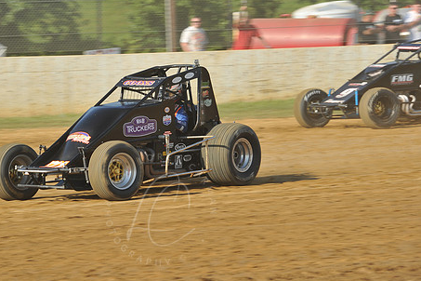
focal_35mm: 243
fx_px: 2842
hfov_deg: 8.5
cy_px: 124
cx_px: 160
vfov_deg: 5.7
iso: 320
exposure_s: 1/320
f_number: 10
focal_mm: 190
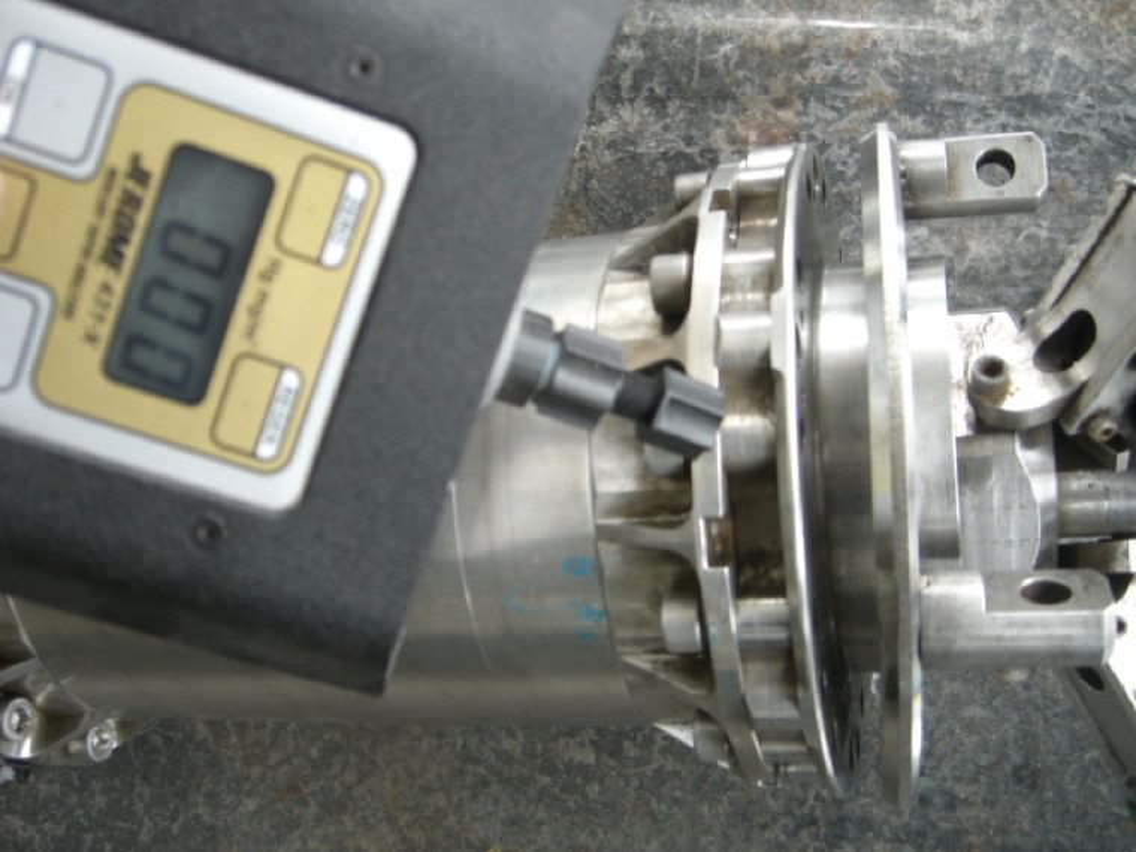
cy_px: 426
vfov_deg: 37.7
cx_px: 568
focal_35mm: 38
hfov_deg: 49.0
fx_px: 1247
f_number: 2.8
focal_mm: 7.9
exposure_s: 1/125
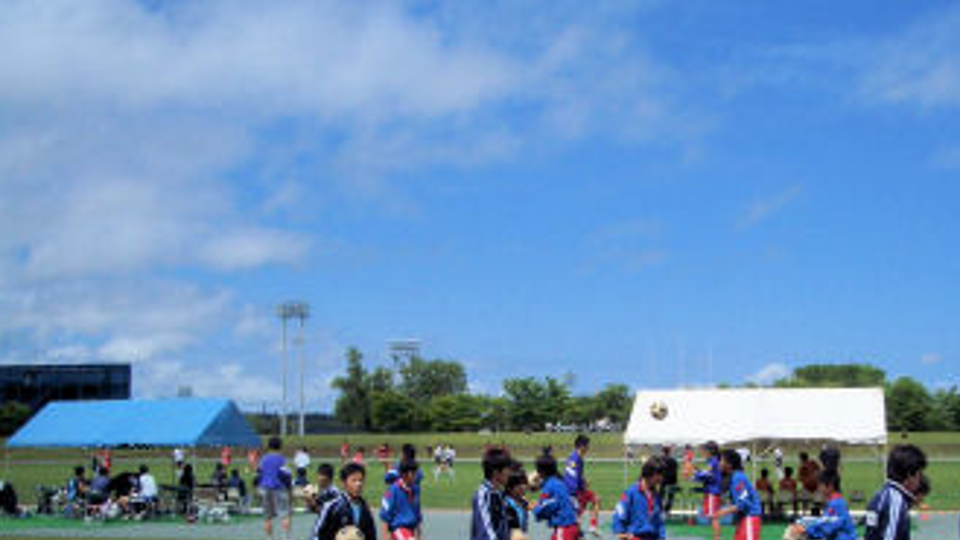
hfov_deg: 41.9
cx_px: 581
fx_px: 1247
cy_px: 416
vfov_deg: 24.1
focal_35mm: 49
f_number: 4.3
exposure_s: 1/1600
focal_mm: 5.8
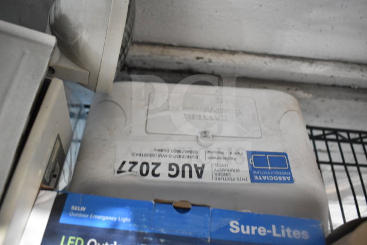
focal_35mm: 27
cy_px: 122
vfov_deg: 48.0
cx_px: 184
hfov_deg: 67.4
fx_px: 275
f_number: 3.5
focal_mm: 18
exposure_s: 1/30
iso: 3200
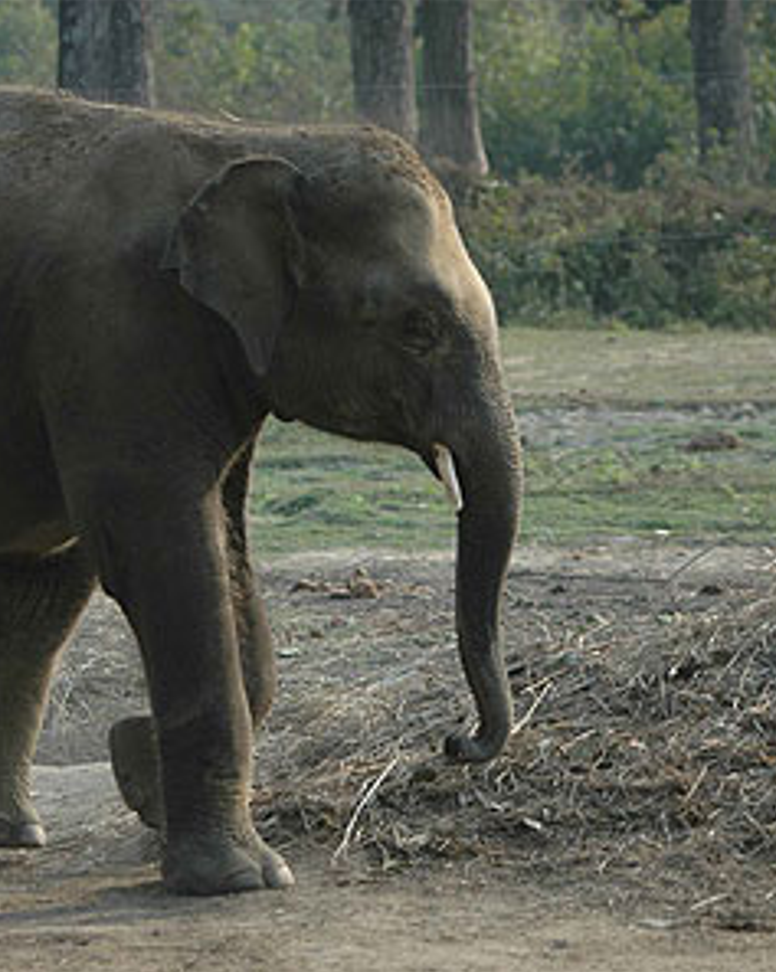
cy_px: 486
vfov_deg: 7.6
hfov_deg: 6.0
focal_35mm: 256
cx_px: 170
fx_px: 7361
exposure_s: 1/250
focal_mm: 120
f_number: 4.2
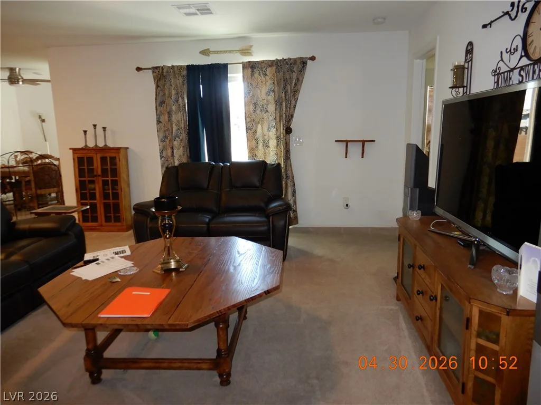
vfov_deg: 56.8
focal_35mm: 24
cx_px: 270
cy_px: 202
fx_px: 375
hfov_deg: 71.6
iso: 200
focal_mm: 4.3
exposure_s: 1/30
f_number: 3.4
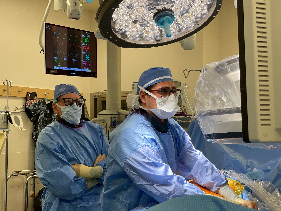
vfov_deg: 25.7
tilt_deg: +3.0
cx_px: 127
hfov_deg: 33.8
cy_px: 111
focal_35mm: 57
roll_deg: -0.2
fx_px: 463
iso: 50
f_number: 2
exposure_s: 1/120
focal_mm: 6
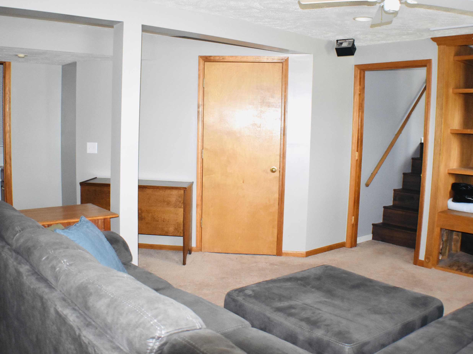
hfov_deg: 43.8
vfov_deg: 33.6
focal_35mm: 43
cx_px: 223
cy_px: 169
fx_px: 588
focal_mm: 24
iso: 1800
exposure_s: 1/60
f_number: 3.8
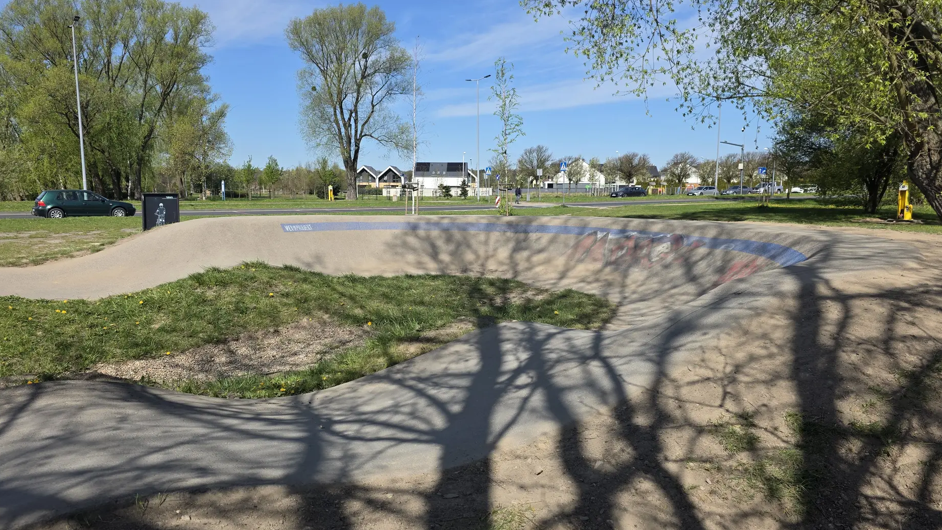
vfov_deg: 44.4
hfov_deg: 71.9
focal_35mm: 26
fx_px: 649
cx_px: 457
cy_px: 261
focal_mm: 6.3
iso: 80
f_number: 1.7
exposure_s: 1/5447
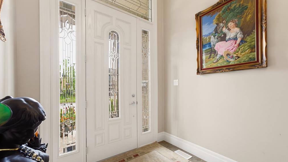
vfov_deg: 70.3
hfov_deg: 103.0
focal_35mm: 15
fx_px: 115
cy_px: 89
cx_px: 145
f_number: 10
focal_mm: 14
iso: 800
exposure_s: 1/8
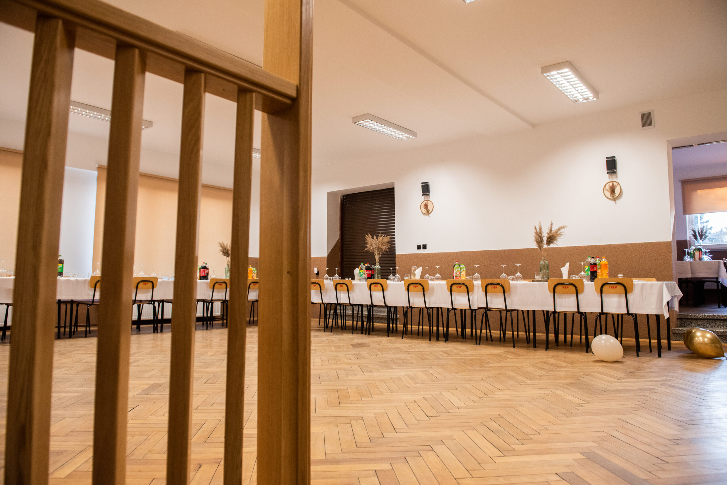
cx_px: 364
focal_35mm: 24
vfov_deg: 53.2
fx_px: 485
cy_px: 242
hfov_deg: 73.7
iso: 1600
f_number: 4
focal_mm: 24
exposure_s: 1/200
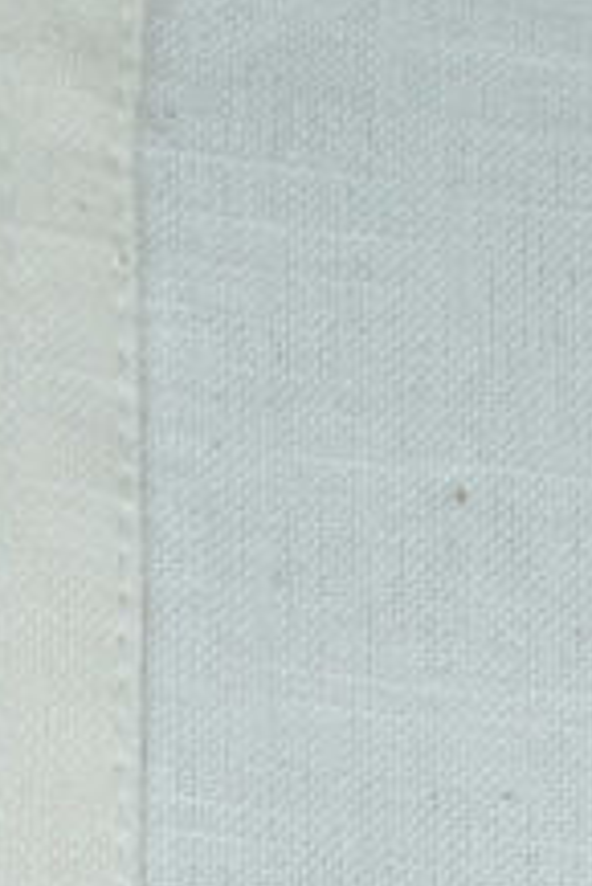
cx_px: -225
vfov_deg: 6.0
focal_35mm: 332
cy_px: 1776
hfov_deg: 4.1
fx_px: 8176
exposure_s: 1/30
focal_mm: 32
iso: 100
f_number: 4.5
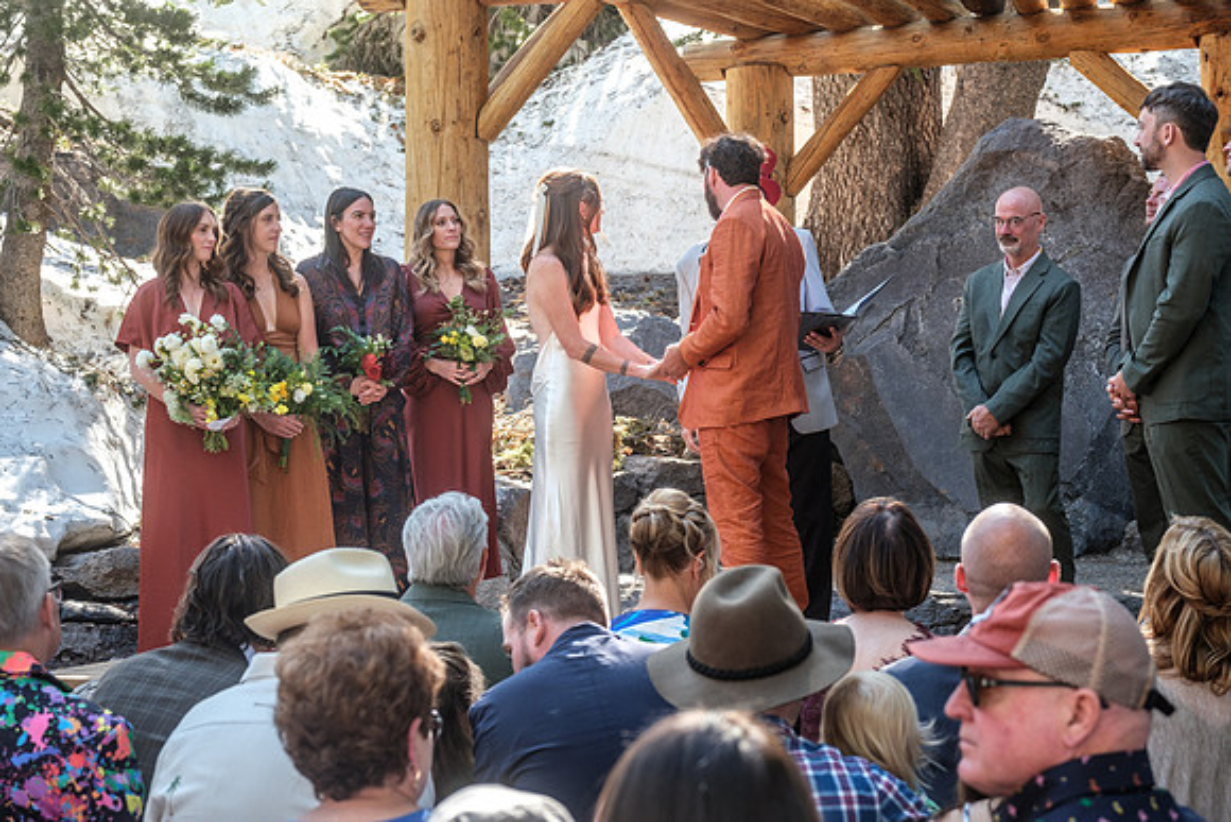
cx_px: 616
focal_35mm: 84
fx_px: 2873
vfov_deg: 16.3
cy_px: 411
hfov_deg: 24.2
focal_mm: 56.3
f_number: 5.6
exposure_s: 1/80
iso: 400
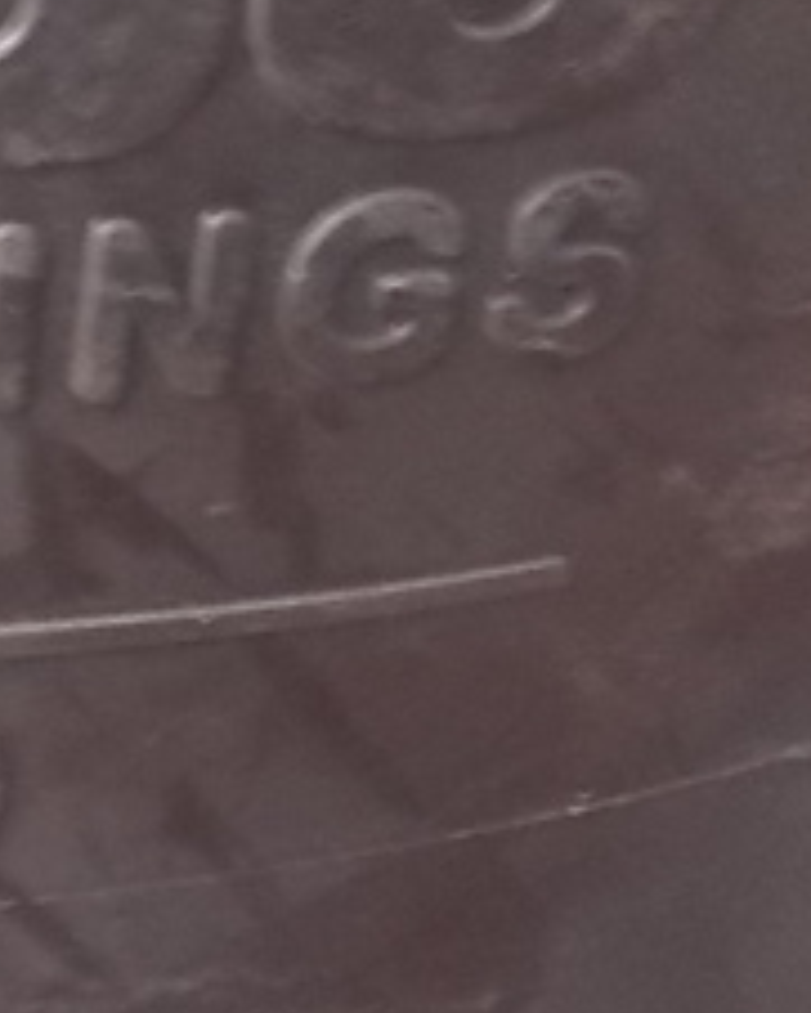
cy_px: 215
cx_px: -314
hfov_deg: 17.7
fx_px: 2399
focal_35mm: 80
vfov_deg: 23.5
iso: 400
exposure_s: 1/8
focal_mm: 4.1
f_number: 3.3
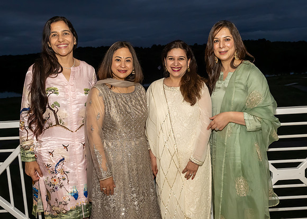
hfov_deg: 50.9
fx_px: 321
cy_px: 105
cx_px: 178
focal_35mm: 37
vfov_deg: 37.7
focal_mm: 20
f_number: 6.3
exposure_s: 1/250
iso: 1000
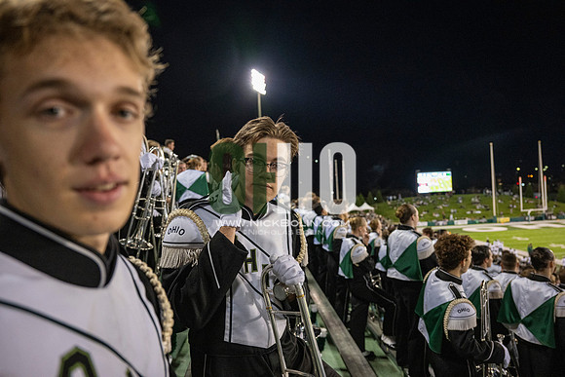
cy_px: 188
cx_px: 282
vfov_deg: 53.2
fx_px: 377
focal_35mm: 24
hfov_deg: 73.7
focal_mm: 24
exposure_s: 1/500
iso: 2000
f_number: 3.2
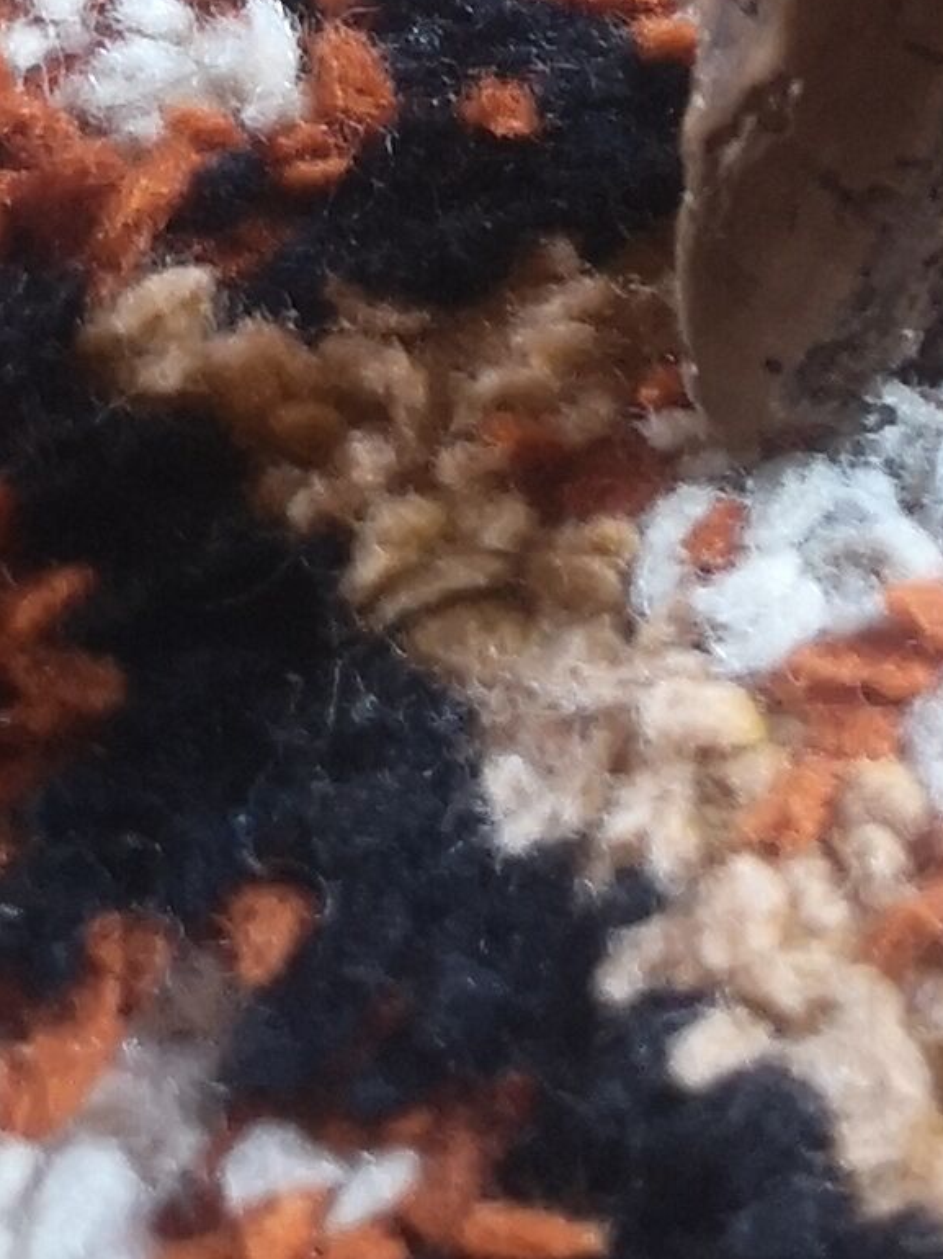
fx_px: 4652
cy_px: -860
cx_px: 1134
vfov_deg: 14.0
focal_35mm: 128
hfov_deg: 11.3
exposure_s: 1/33.3
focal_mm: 5.58
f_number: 1.8
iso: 400
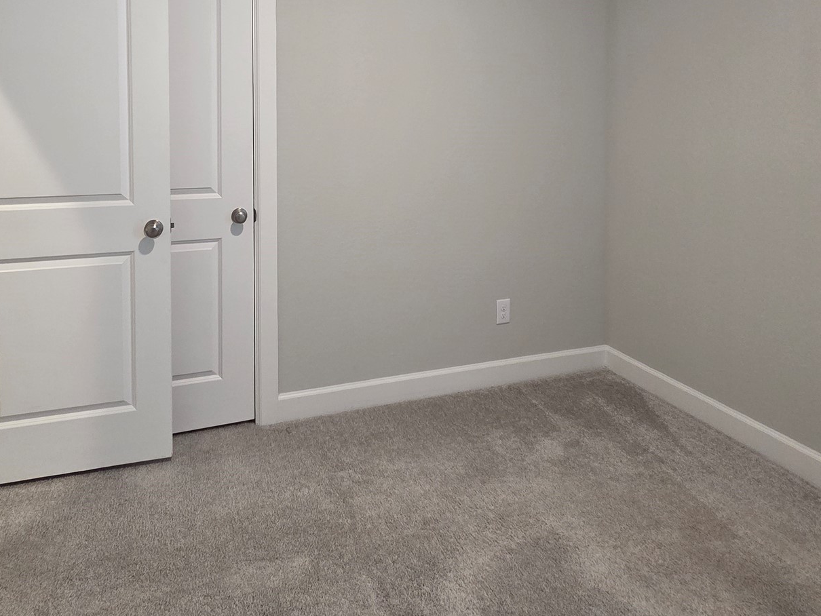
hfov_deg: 76.1
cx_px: 366
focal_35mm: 22
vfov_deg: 57.4
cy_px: 140
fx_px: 522
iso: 500
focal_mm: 2.2
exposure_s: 1/60
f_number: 2.2
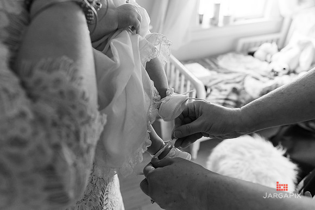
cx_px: 158
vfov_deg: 48.0
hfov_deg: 67.4
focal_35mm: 27
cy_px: 105
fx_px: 236
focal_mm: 27
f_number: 3.2
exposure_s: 1/200
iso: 1600
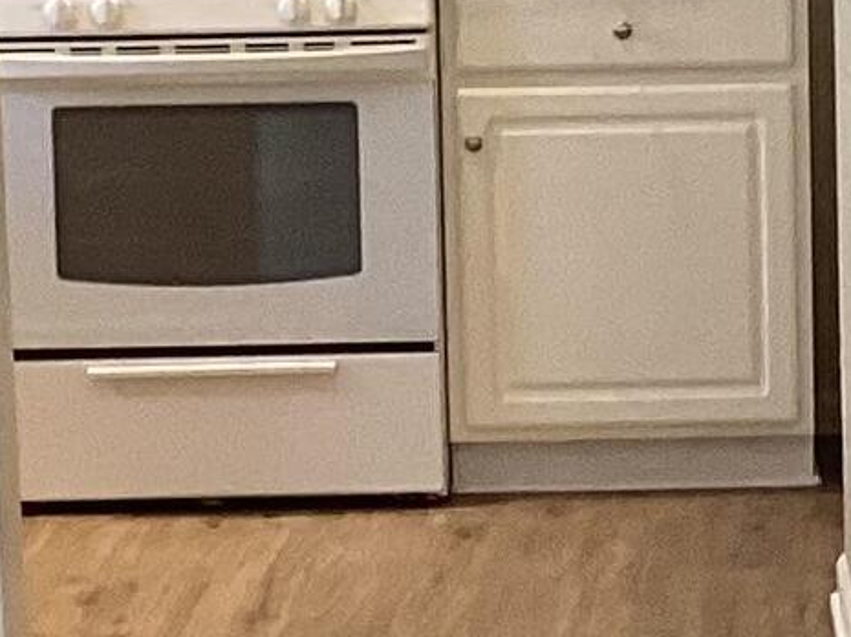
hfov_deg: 9.6
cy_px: 329
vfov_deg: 7.2
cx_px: 758
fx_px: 5036
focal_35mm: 205
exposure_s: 1/60
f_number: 2.4
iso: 100
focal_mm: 3.3
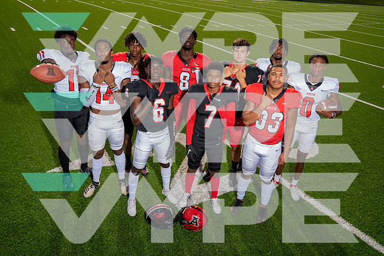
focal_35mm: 28
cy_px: 128
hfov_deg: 65.5
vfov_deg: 46.4
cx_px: 192
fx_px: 299
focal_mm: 28
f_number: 8
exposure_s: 1/250
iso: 200
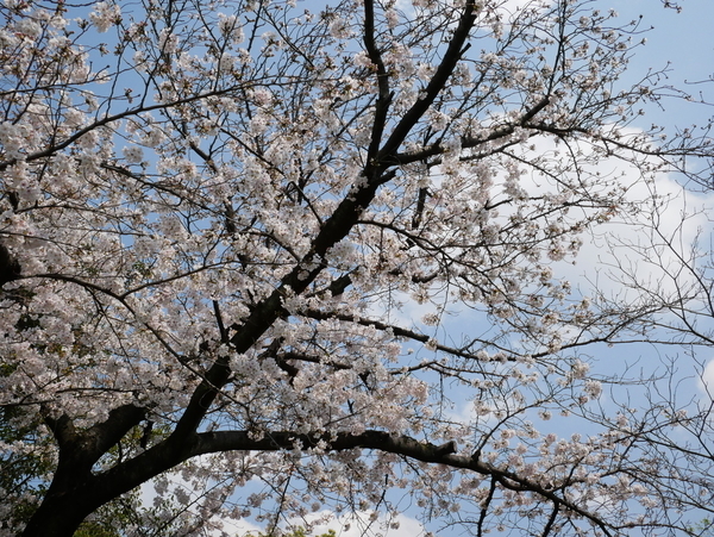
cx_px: 357
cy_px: 268
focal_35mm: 36
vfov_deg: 39.7
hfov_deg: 51.3
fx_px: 743
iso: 800
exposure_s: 1/1300
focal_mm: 18
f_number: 11
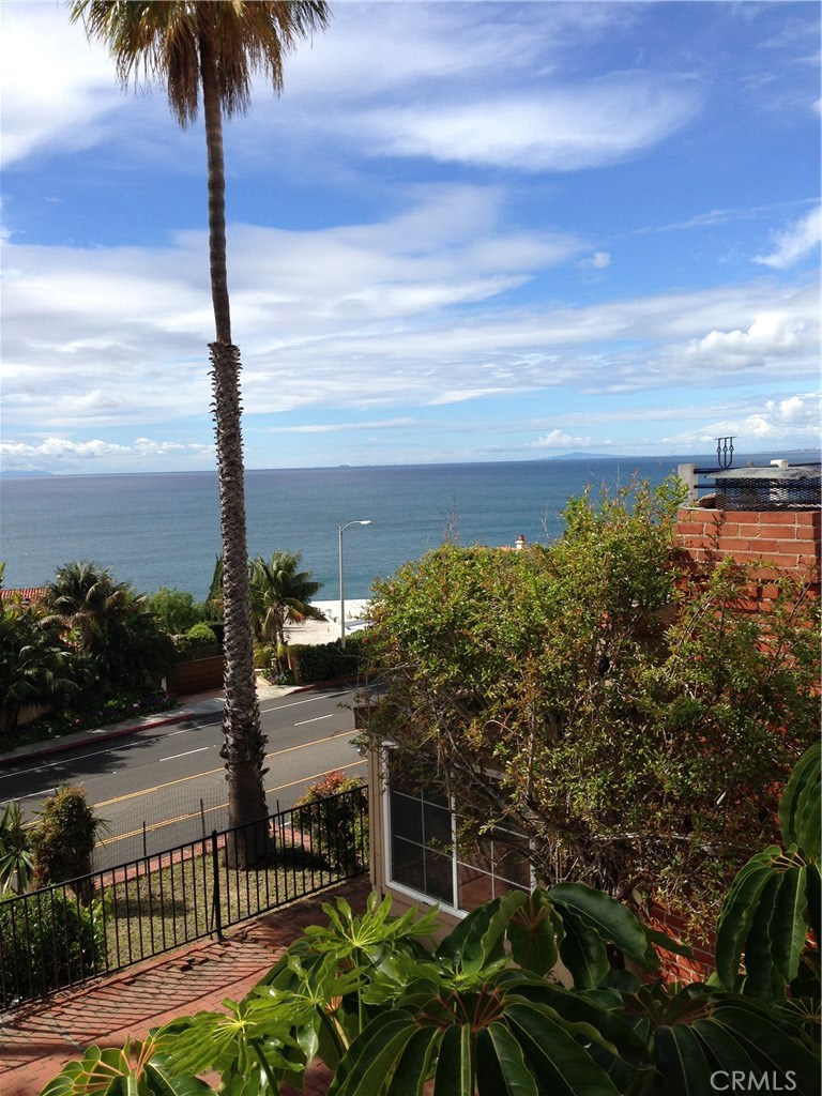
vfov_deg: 55.4
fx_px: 1045
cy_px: 548
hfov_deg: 42.9
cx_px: 411
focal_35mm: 33
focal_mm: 4.13
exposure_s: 1/1748
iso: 50
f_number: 2.4
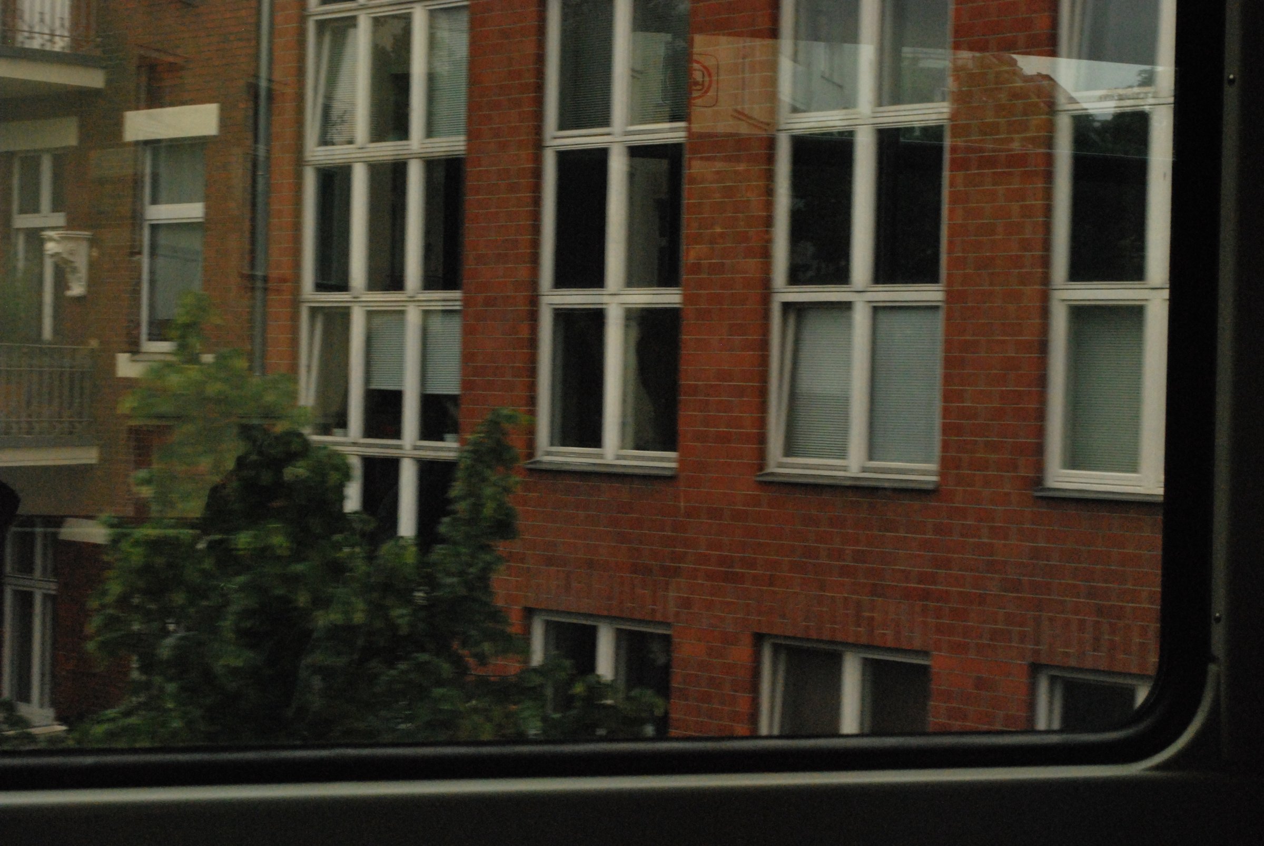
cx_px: 632
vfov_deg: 19.8
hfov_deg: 29.2
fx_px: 2425
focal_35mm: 69
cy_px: 423
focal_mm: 46
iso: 1600
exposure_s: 1/320
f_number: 11
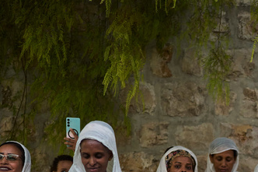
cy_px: 250
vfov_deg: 12.1
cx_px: 293
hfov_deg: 18.2
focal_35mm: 108
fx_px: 774
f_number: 1.6
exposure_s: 1/400
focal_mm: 35
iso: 1250
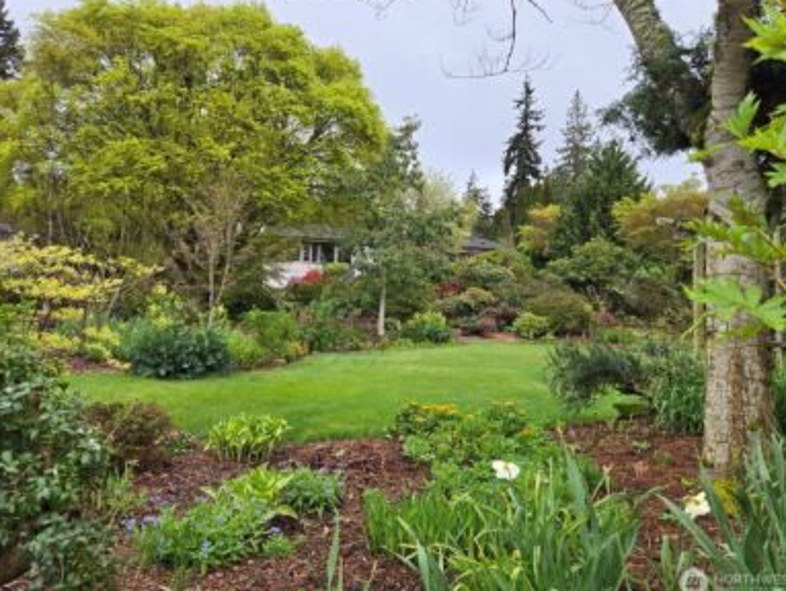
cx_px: 402
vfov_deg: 56.9
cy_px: 296
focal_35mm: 24
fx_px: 545
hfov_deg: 71.5
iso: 25
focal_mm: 5.4
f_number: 1.8
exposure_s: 1/180
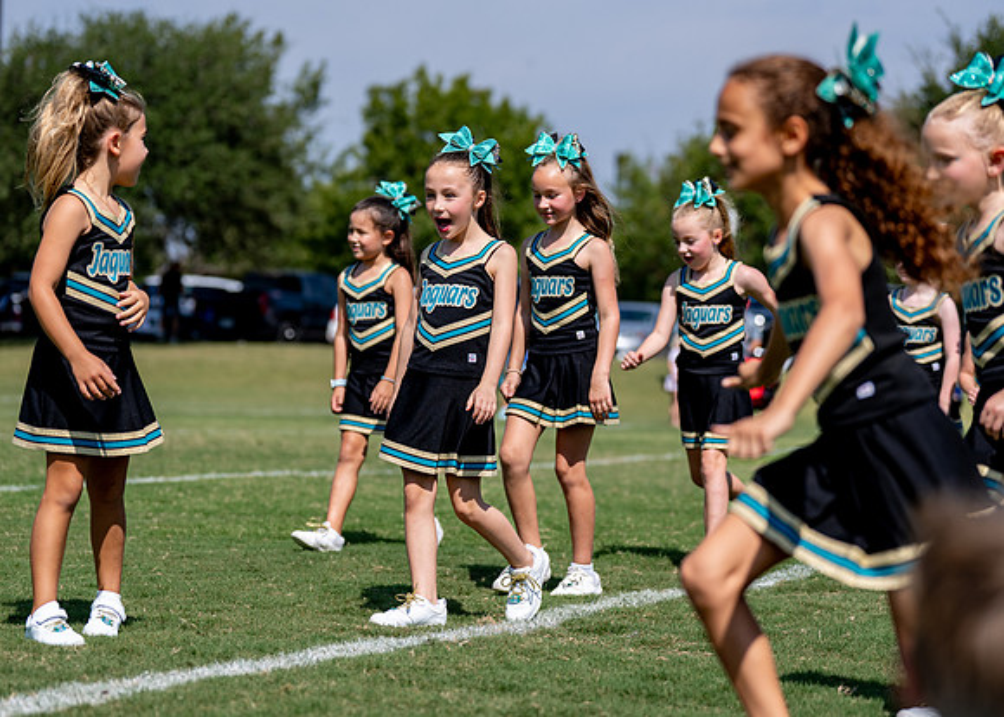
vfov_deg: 13.4
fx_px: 3041
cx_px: 482
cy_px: 318
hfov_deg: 18.7
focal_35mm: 107
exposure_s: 1/2500
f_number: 2.8
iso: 100
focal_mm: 89
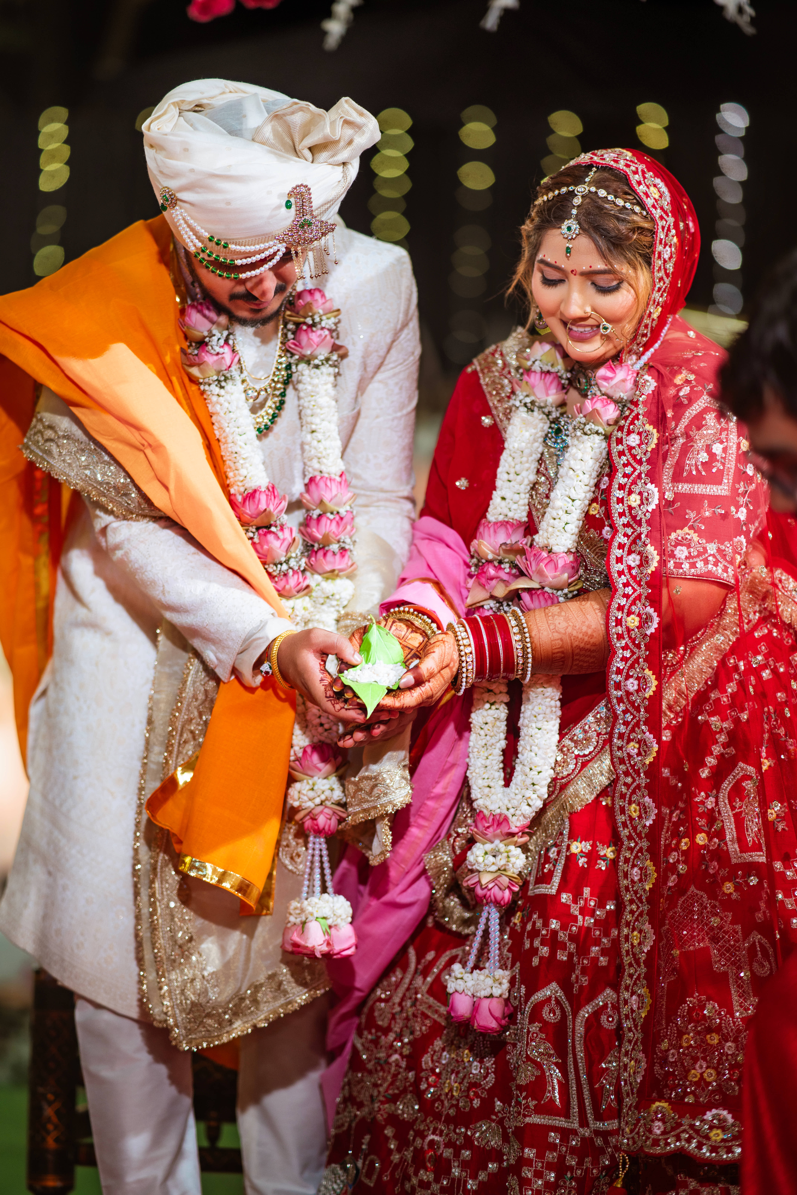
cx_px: 398
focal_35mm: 85
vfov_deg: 23.9
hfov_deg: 16.1
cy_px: 598
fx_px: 2822
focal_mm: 85
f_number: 1.4
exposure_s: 1/200
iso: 250
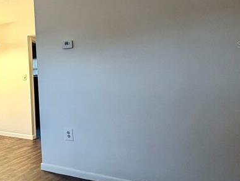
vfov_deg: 37.7
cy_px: 44
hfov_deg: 38.3
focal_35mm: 37
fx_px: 257
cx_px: -43
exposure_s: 1/60
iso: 250
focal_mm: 2.22
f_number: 2.2
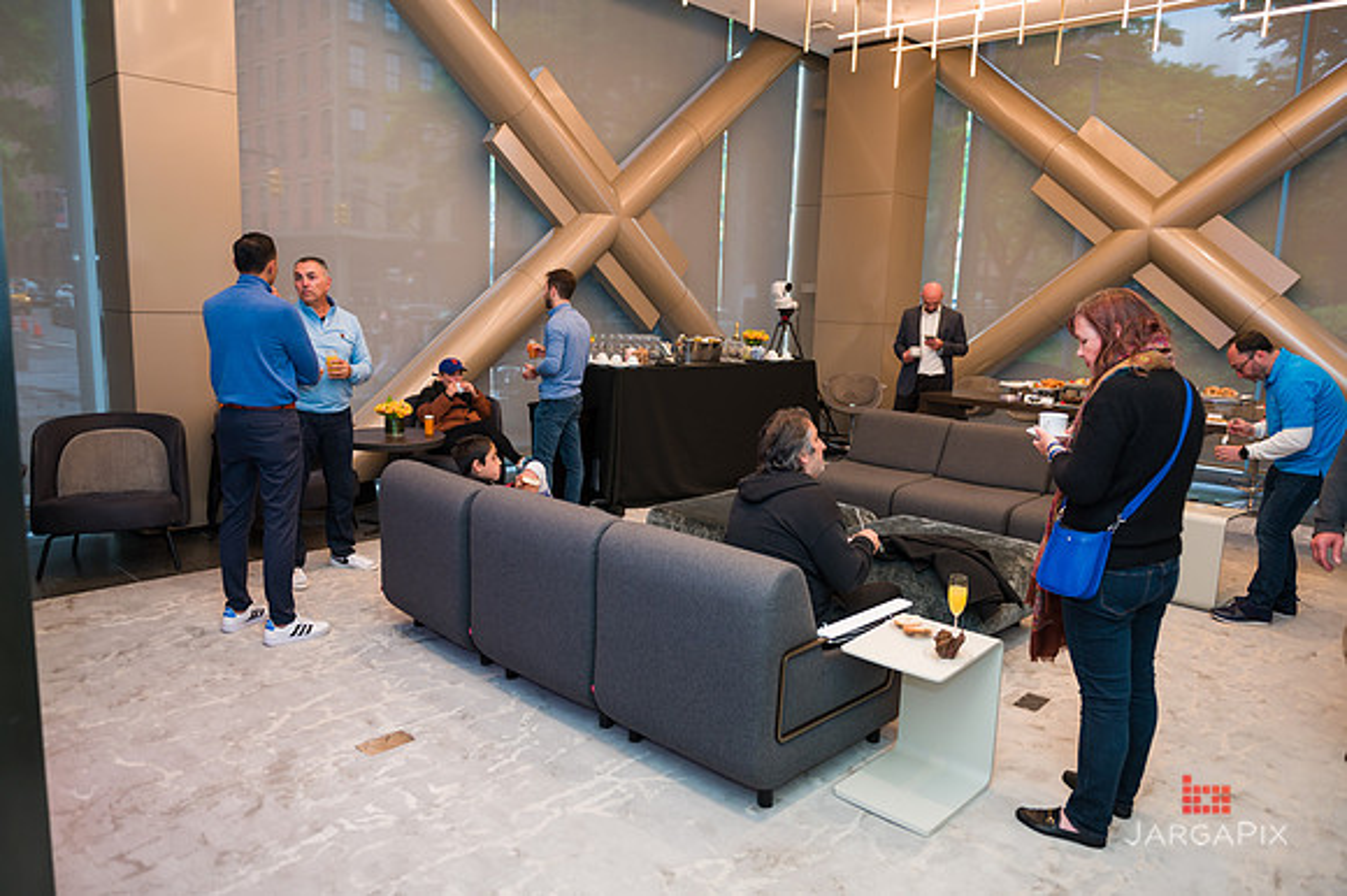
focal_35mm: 24
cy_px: 448
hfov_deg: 73.8
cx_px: 674
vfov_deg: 53.1
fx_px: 897
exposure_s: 1/200
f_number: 3.2
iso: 400
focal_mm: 24
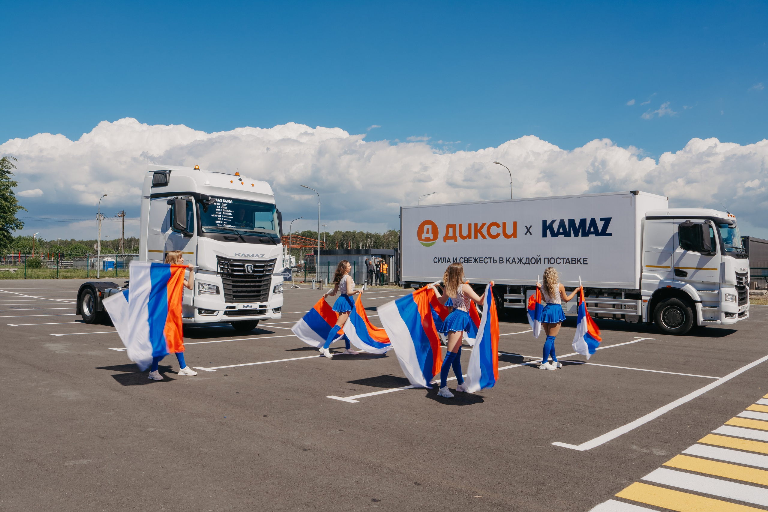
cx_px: 384
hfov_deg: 65.5
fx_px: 597
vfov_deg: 46.4
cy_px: 256
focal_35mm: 28
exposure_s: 1/125
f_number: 16
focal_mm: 28
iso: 160
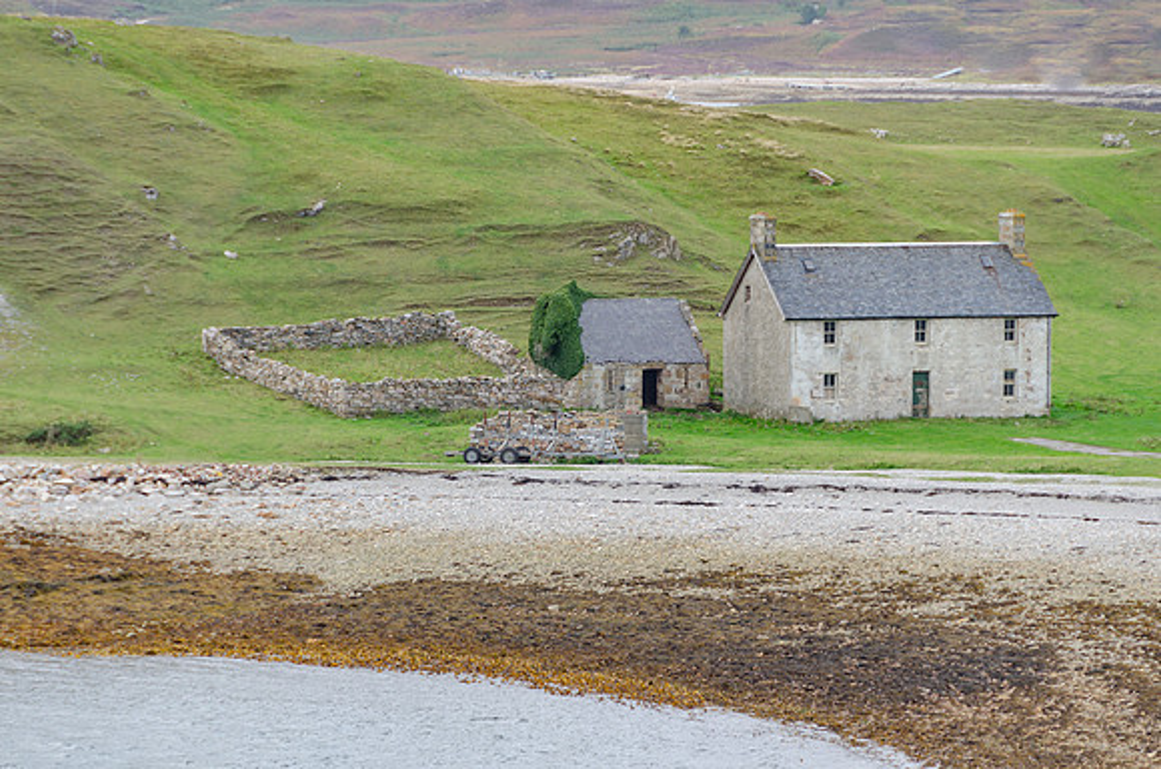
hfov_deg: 6.8
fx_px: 9819
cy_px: 378
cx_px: 590
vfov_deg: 4.5
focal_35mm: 305
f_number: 7.1
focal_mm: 200
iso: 100
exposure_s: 1/80
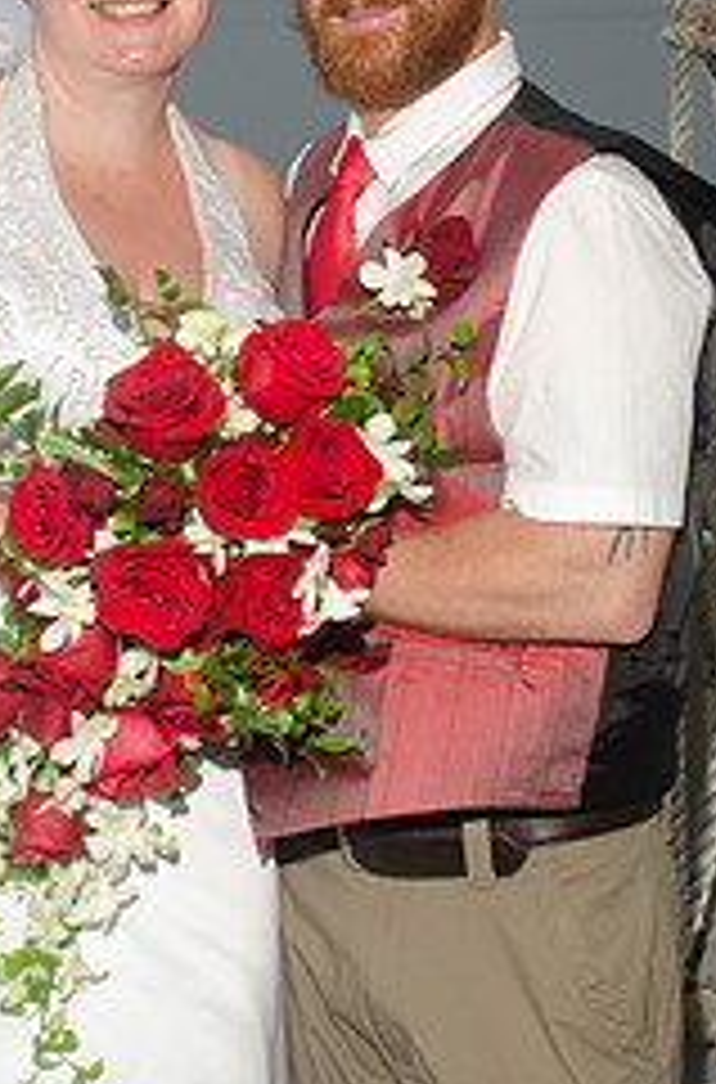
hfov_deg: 15.6
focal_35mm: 87
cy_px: 409
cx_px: 252
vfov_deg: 23.4
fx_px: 2614
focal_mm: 31
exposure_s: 1/250
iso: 100
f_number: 9
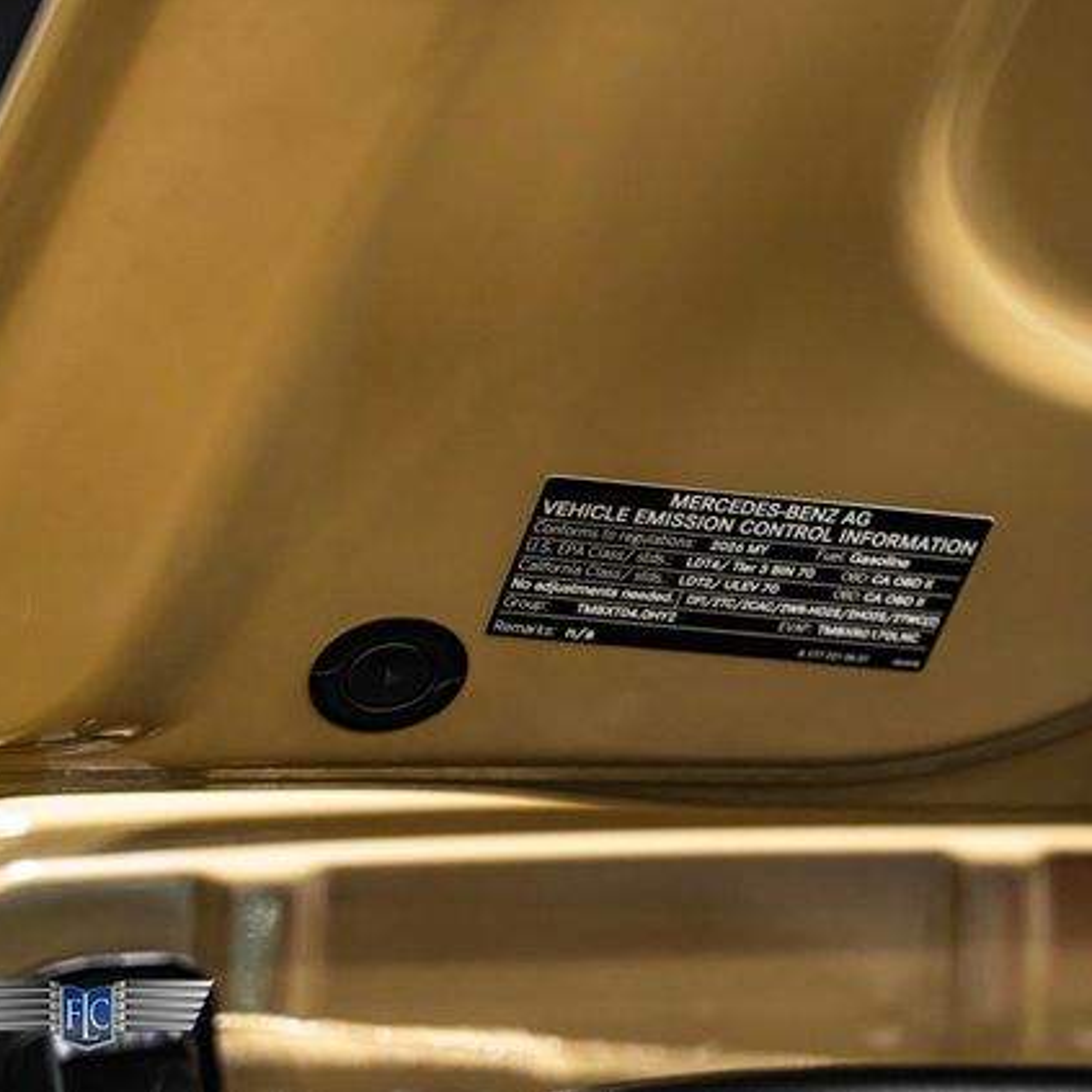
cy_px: 546
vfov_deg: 12.9
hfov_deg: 12.9
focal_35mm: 135
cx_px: 723
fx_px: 4818
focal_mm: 105
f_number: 4
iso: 1600
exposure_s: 1/100
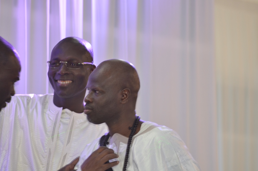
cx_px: 129
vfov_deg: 6.1
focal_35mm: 225
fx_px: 1609
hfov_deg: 9.2
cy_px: 86
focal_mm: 150
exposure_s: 1/50
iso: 640
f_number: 4.5
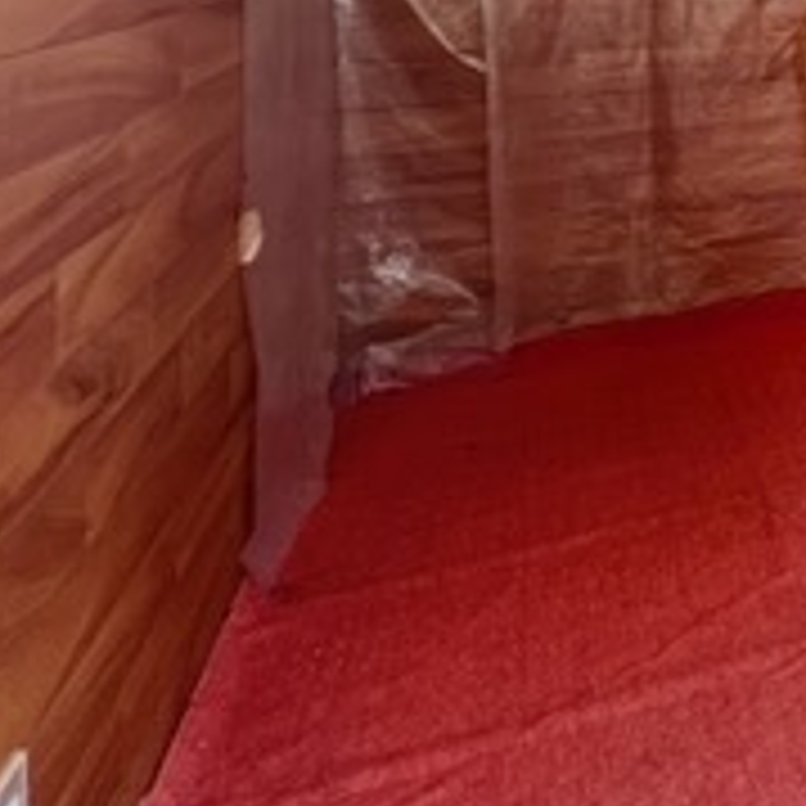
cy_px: -81
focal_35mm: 41
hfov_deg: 24.8
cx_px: 1342
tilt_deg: +0.3
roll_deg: +0.3
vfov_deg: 35.1
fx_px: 1080
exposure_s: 1/80
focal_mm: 1.57
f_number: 1.8
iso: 250
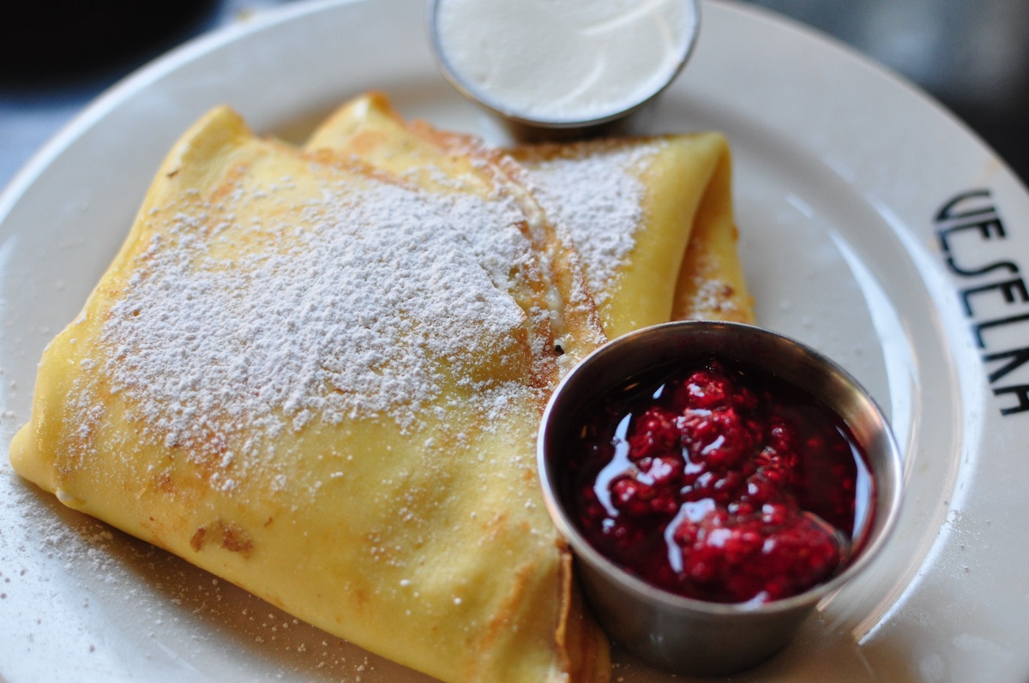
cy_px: 342
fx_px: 1499
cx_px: 514
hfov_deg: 37.9
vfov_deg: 25.7
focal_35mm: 52
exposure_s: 1/250
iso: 800
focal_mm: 35
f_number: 3.2
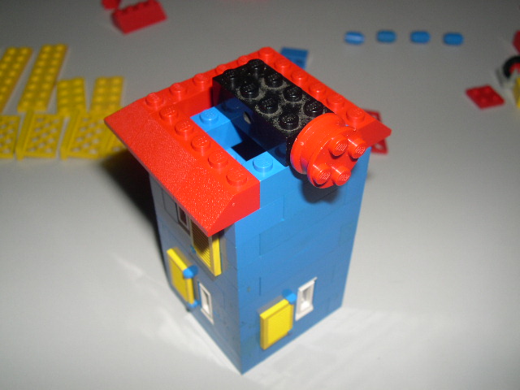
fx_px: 571
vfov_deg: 37.7
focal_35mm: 38
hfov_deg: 49.0
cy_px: 195
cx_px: 260
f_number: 7.6
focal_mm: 8
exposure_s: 1/60
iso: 100
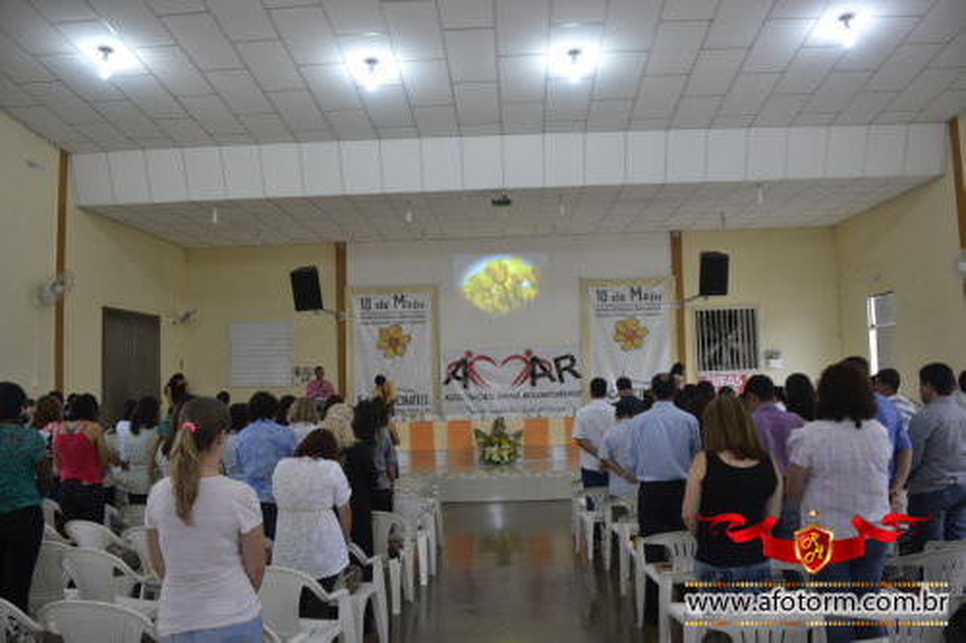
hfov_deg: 61.9
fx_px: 805
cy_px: 322
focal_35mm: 30
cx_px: 483
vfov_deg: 43.6
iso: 400
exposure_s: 1/60
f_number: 4
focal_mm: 20
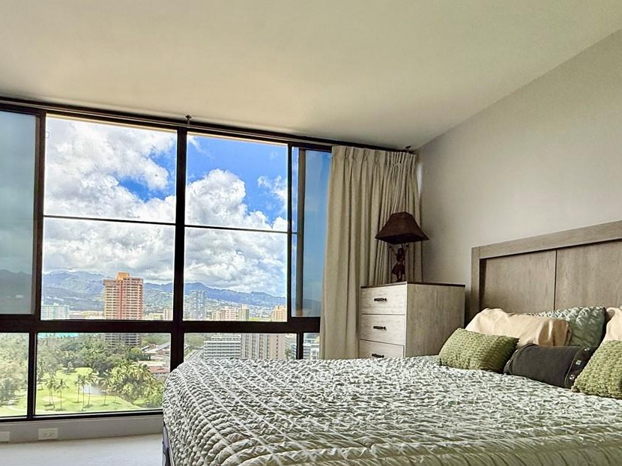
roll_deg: -2.3
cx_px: 307
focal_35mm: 27
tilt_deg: +0.1
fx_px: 485
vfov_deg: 50.5
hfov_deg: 65.3
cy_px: 307
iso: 64
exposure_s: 1/554
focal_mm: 2.22
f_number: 2.2
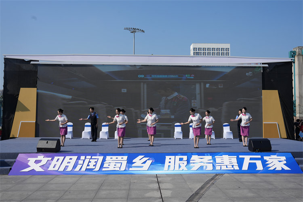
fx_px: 286
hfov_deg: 55.8
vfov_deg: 38.9
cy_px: 101
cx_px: 152
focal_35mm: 34
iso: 100
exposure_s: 1/400
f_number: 8
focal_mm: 34
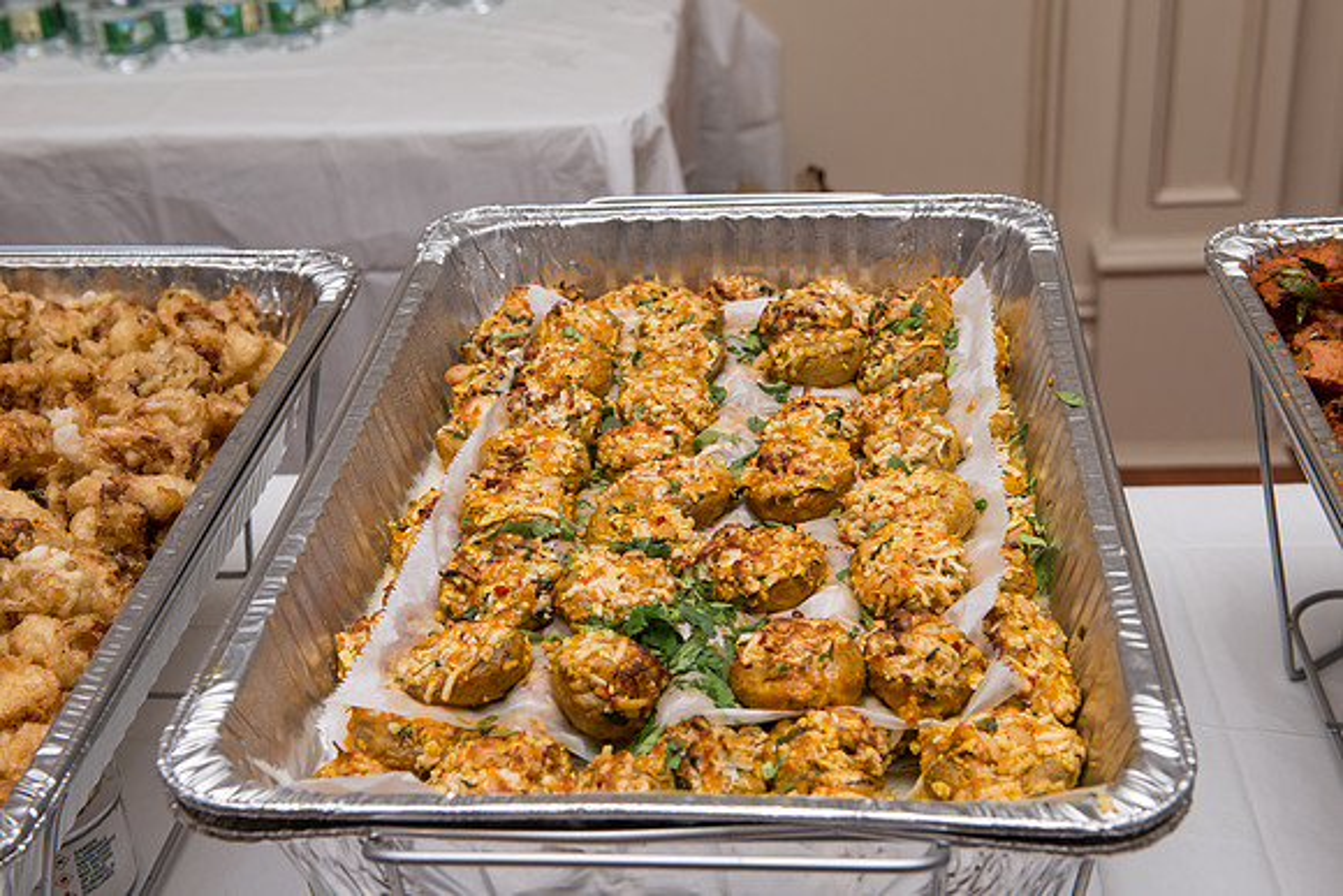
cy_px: 448
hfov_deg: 36.2
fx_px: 2052
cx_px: 672
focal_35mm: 55
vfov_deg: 24.6
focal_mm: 55
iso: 500
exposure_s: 1/125
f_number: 9
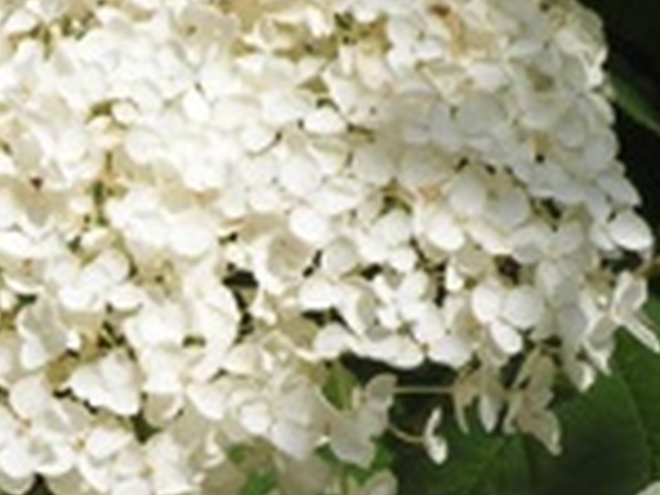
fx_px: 10963
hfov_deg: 3.4
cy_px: 506
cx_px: 259
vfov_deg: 2.6
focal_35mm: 575
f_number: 6.3
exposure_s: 1/500
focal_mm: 31.2
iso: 50
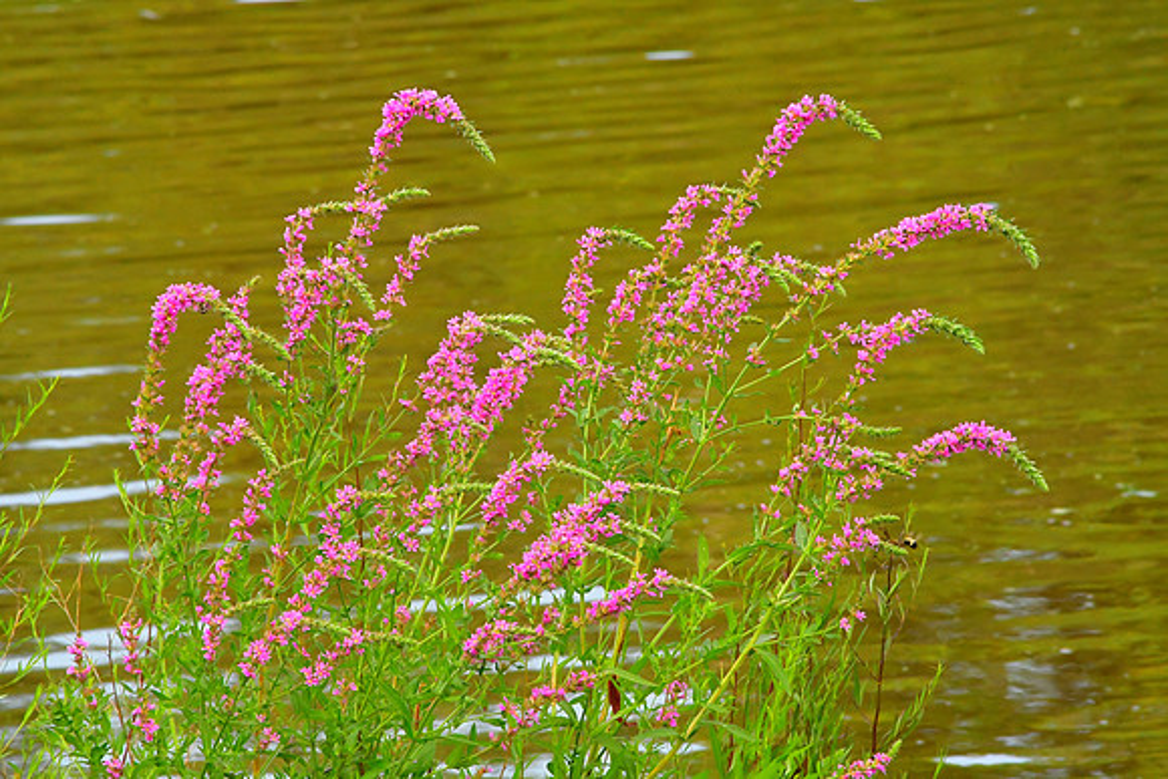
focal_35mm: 450
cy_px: 390
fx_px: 14603
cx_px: 584
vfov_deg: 3.1
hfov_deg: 4.6
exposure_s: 1/500
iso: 4000
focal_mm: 300
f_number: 16
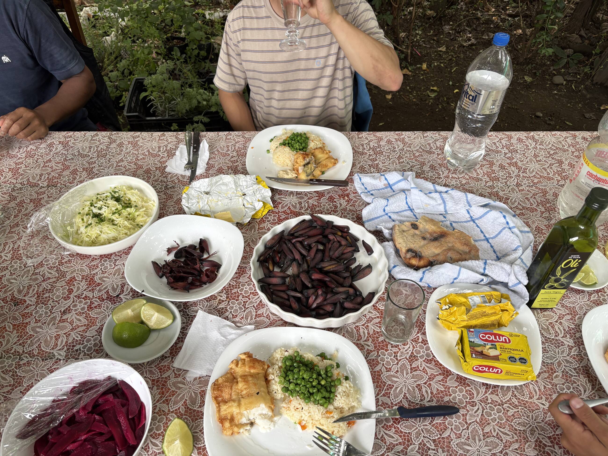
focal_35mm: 26
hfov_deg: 67.3
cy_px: 228
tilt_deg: -47.1
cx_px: 304
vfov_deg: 53.1
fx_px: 457
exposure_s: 1/122
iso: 50
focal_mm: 5.96
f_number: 1.6
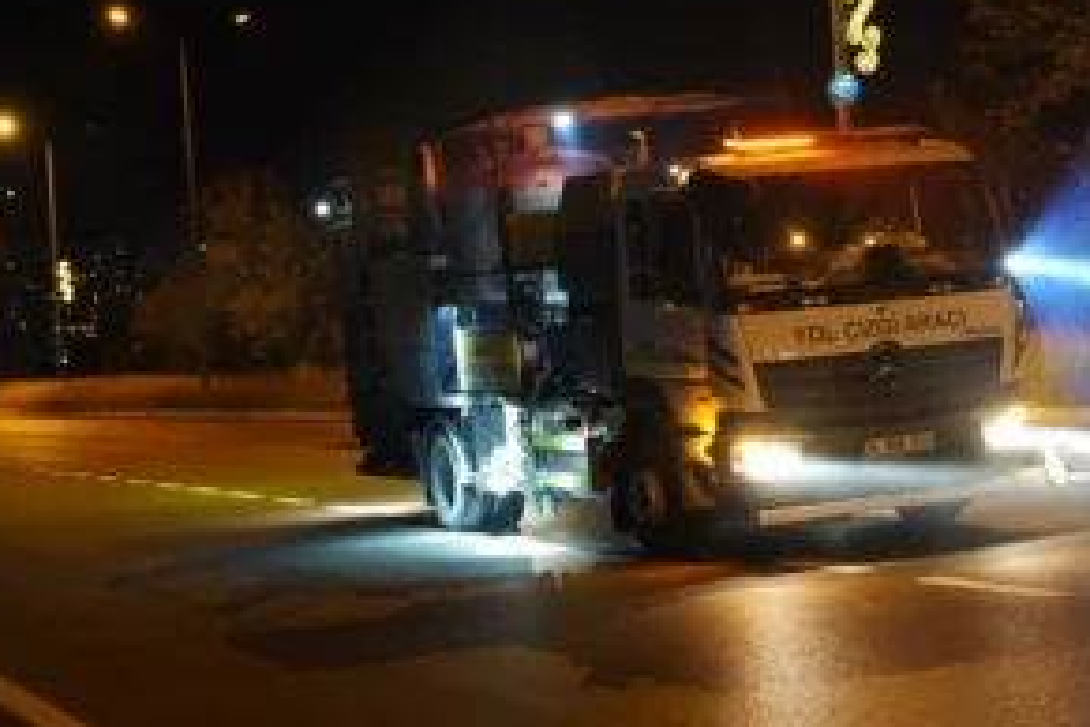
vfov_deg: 16.9
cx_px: 603
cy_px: 332
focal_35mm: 81
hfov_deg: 25.2
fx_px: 2439
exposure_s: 1/160
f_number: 2.8
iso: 6400
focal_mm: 46.9
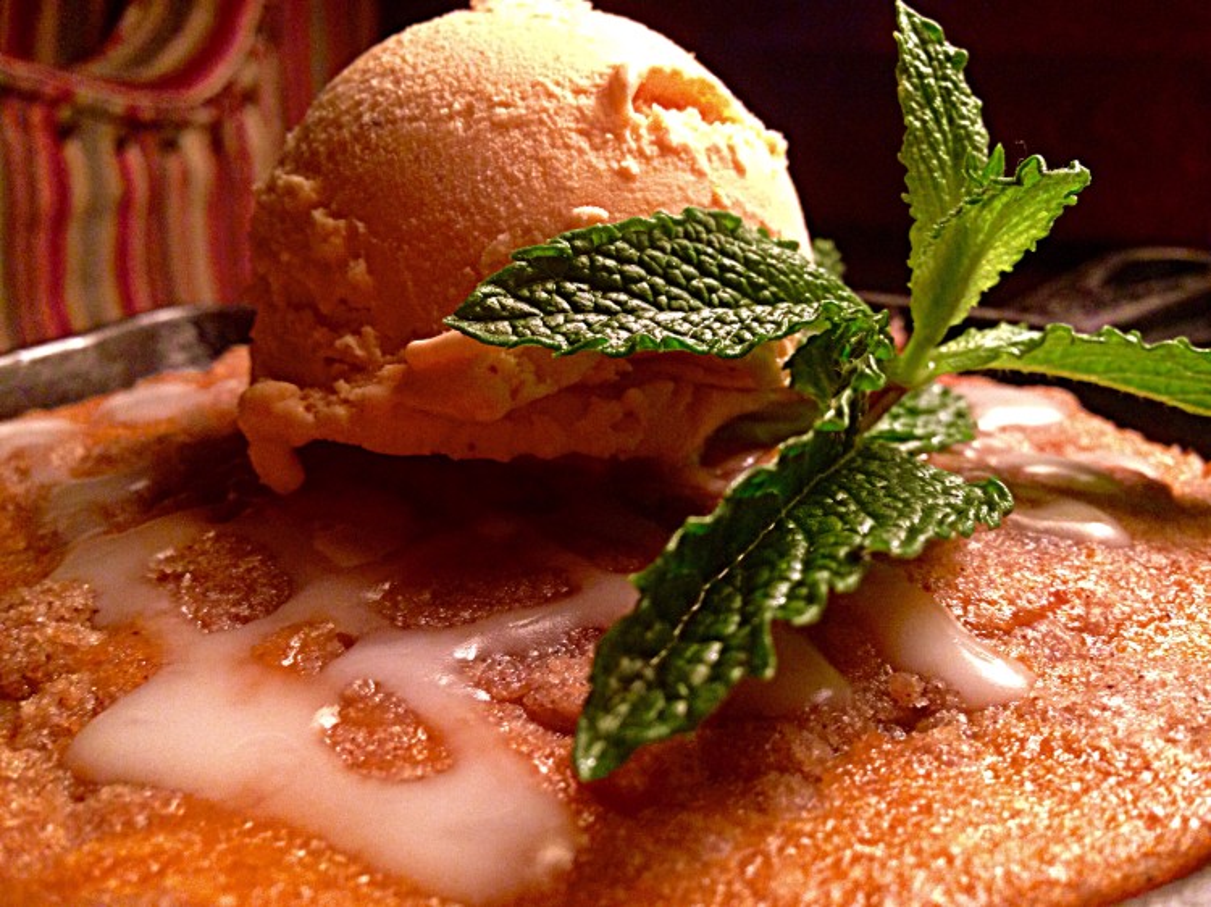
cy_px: 454
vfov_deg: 42.9
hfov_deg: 55.4
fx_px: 1154
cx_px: 606
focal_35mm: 33
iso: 320
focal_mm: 4.12
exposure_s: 1/20
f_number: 2.4
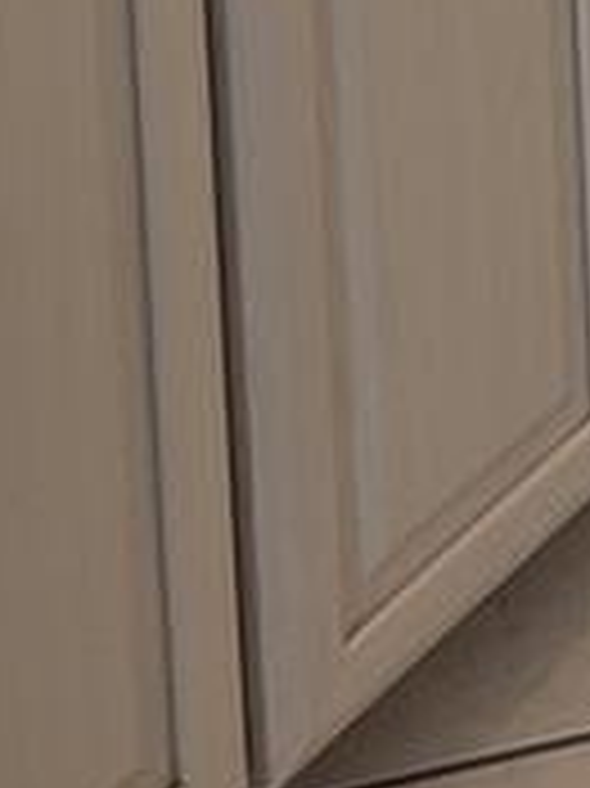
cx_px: 1214
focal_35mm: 165
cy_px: -1247
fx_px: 3754
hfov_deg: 8.5
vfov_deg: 10.1
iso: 136
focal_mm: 6.81
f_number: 1.85
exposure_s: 1/120
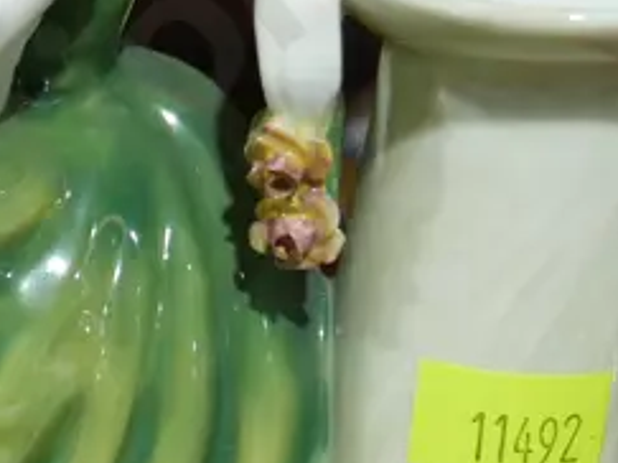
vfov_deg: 12.5
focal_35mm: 118
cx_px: -122
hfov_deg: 16.0
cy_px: 280
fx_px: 2106
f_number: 3.5
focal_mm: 14
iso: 320
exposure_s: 1/60
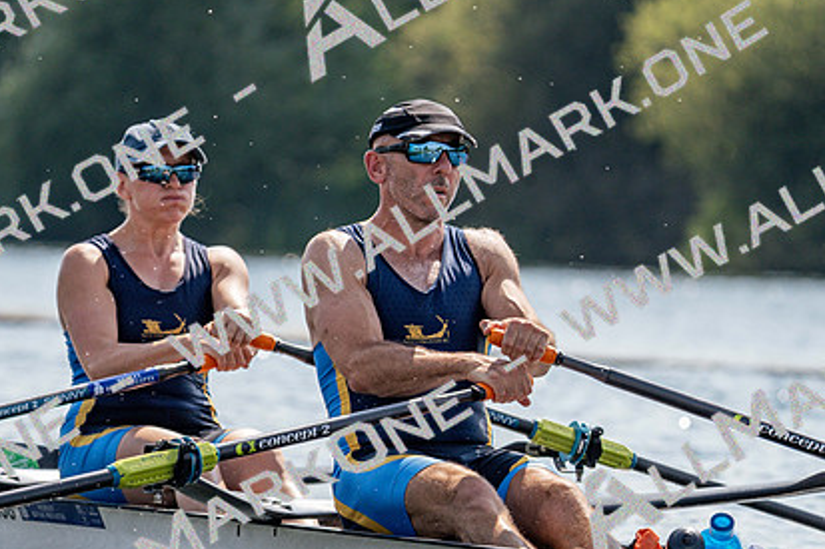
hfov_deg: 4.8
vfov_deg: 3.2
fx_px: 9758
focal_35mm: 426
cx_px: 413
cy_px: 374
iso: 250
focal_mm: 303
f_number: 6.3
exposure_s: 1/1600
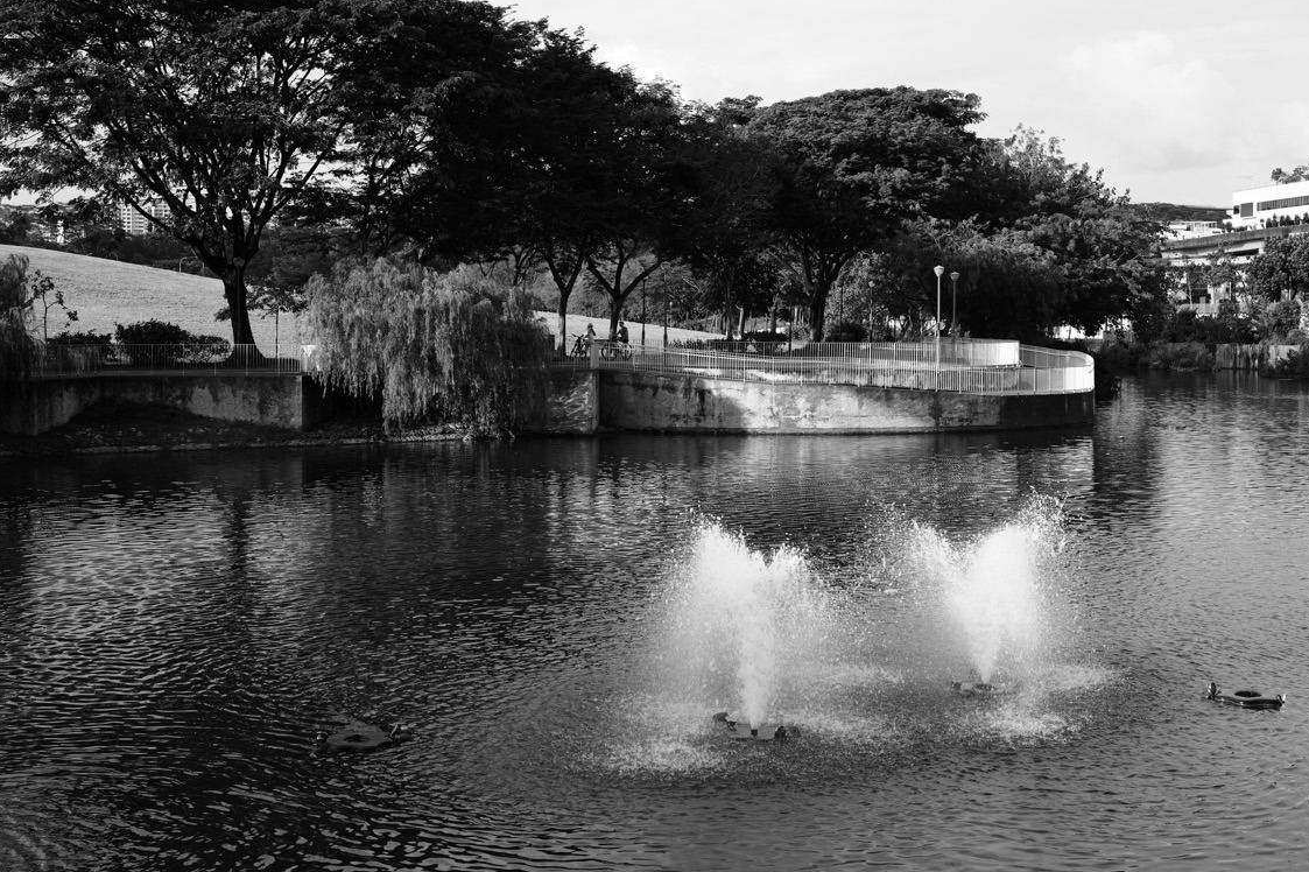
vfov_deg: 27.5
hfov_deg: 40.3
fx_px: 1781
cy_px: 380
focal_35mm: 49
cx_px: 589
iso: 100
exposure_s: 1/250
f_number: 4.5
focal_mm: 43
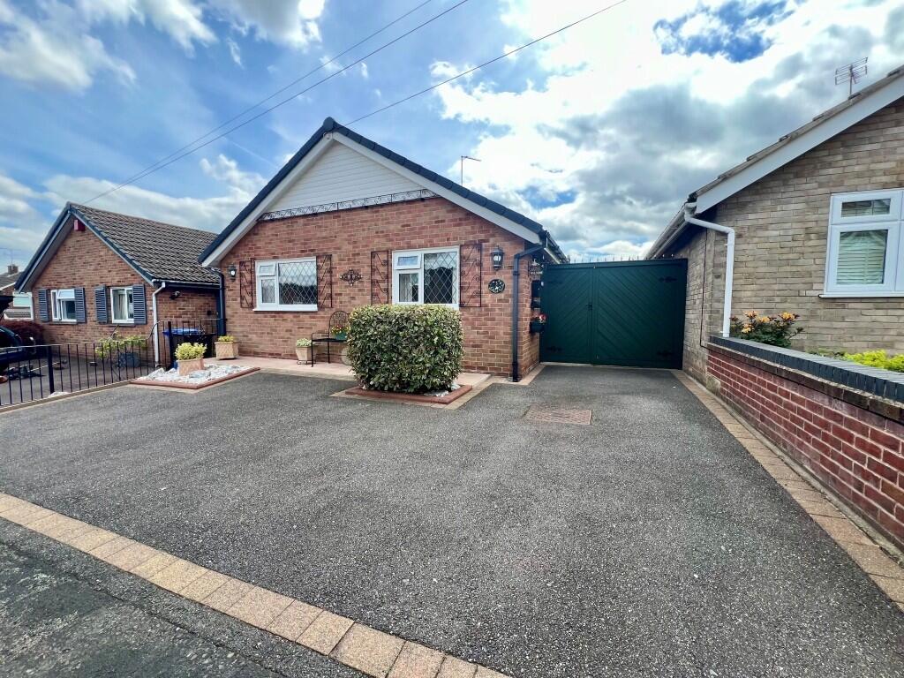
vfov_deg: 89.9
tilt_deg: -3.0
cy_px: 339
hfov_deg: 106.2
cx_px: 452
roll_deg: -0.1
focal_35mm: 13
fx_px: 339
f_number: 1.8
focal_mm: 1.57
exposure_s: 1/401
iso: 32
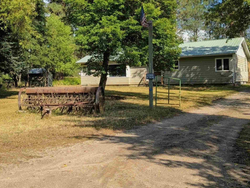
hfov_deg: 52.0
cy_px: 59
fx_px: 253
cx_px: 92
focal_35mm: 35
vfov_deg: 40.1
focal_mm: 6.9
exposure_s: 1/615
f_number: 1.68
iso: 20
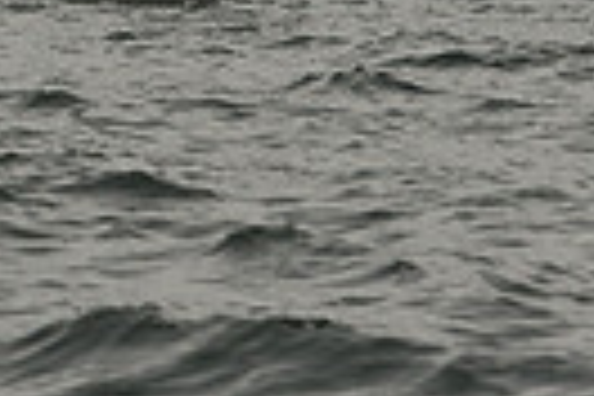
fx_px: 9817
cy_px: -778
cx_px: -2
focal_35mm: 595
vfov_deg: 2.3
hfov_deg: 3.5
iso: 320
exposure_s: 1/800
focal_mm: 135
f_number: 9
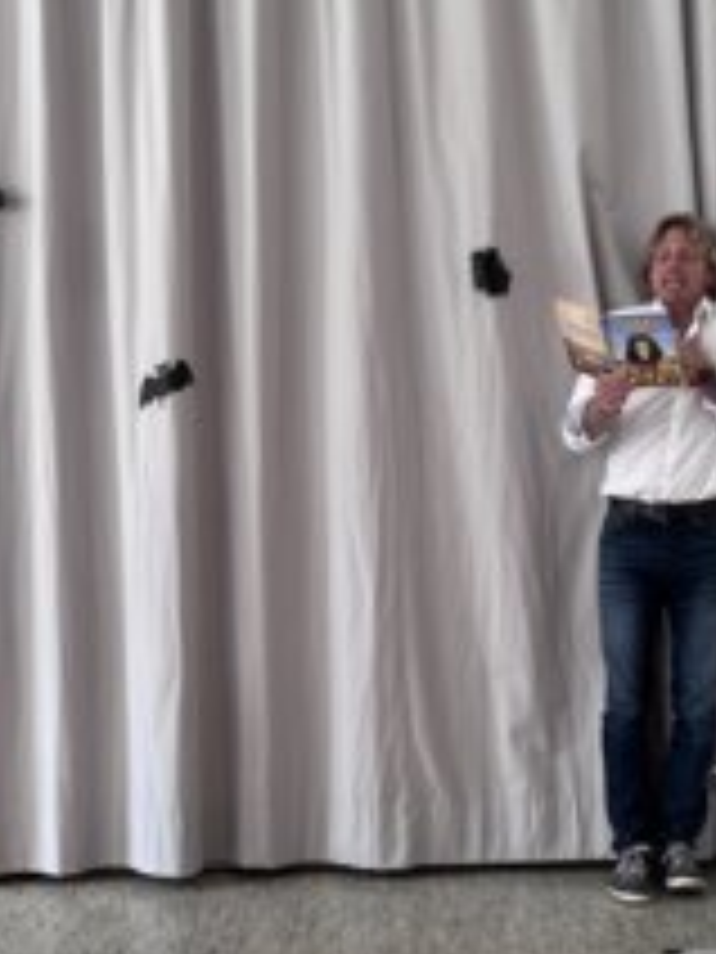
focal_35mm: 49
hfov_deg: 29.7
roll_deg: +2.7
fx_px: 1351
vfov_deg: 38.8
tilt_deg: -2.3
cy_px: 572
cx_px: 338
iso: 100
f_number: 1.6
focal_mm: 5.1
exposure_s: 1/100
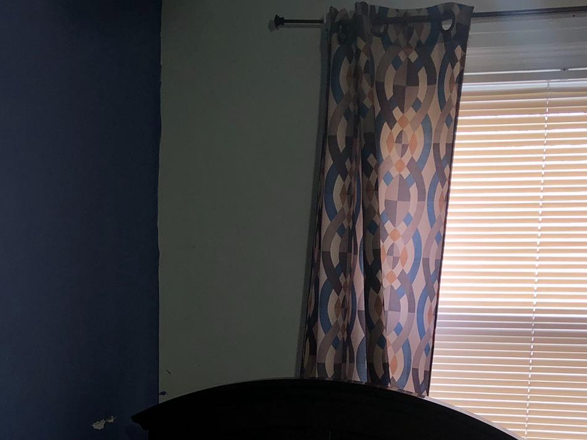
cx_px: 227
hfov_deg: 32.1
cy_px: 443
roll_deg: -1.1
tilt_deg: -9.7
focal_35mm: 60
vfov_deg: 23.4
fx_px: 1017
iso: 20
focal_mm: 4
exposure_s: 1/42
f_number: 1.8
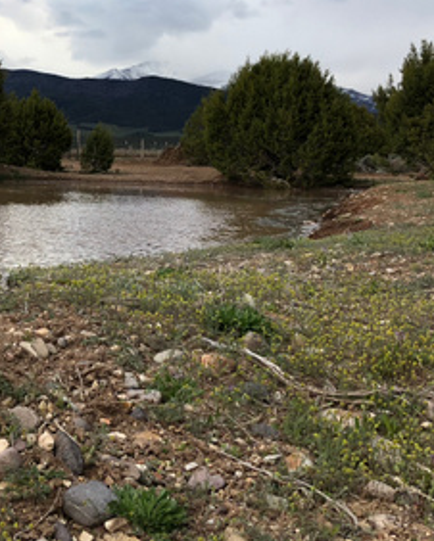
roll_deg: -1.5
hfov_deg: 23.5
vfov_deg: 30.3
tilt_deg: -2.7
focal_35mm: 62
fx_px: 994
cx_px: -6
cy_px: 201
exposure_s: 1/120
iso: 32
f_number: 1.8
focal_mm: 3.99
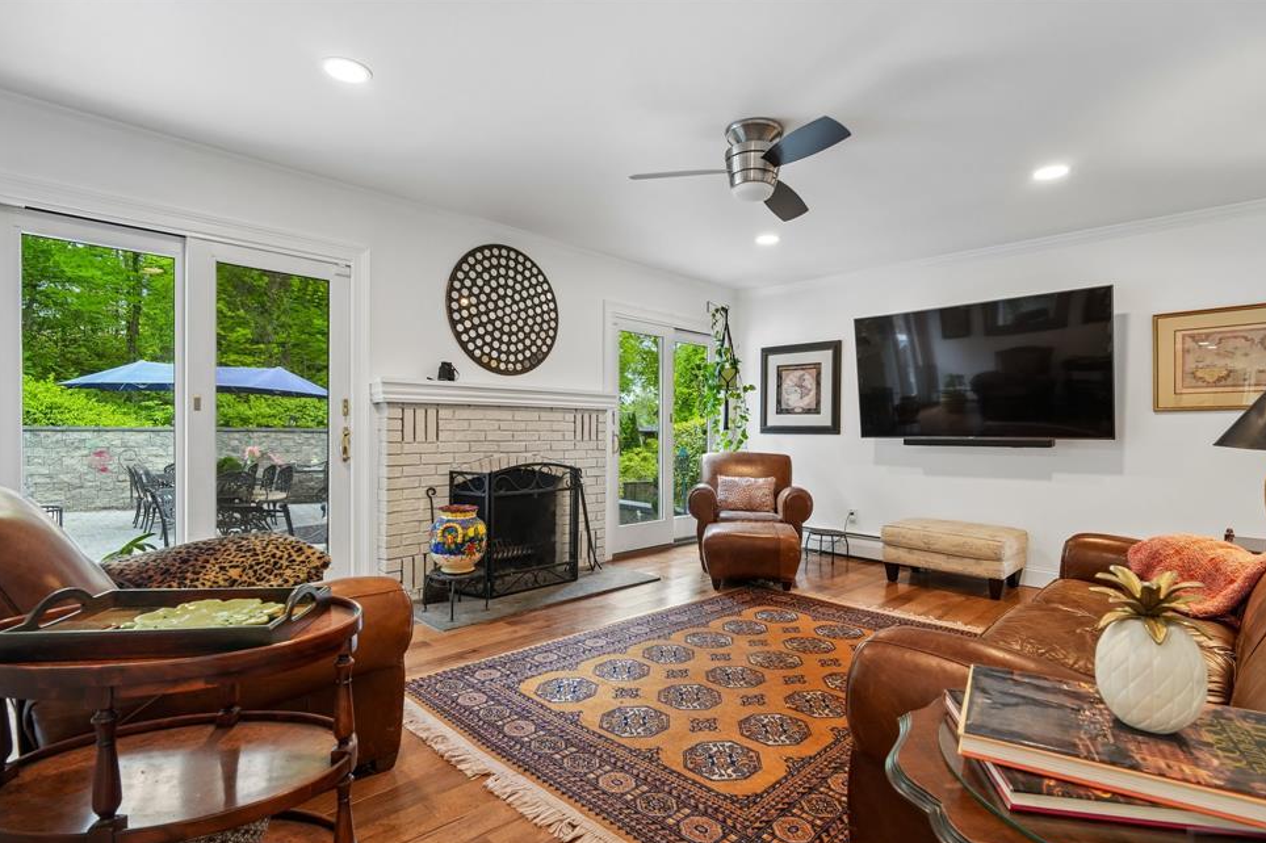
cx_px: 647
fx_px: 598
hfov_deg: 93.3
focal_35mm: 17
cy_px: 443
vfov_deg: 70.4
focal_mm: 16
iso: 400
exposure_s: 1/6
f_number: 8
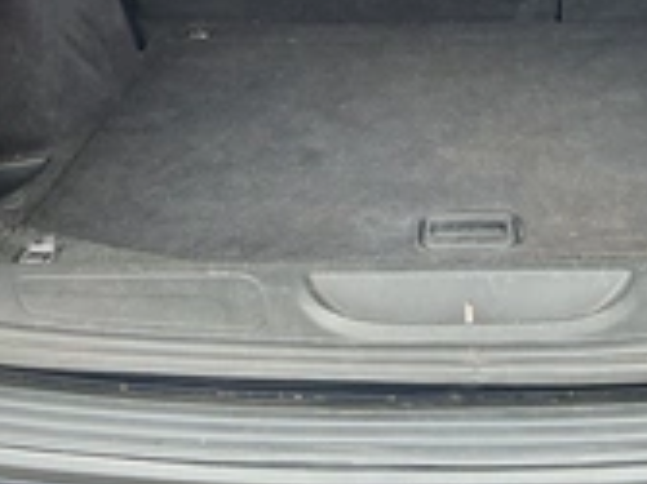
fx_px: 1251
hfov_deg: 28.7
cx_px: 461
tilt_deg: -7.7
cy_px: -81
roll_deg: +2.3
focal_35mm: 67
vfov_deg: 20.6
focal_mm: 3
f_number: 1.8
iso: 40
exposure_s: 1/122
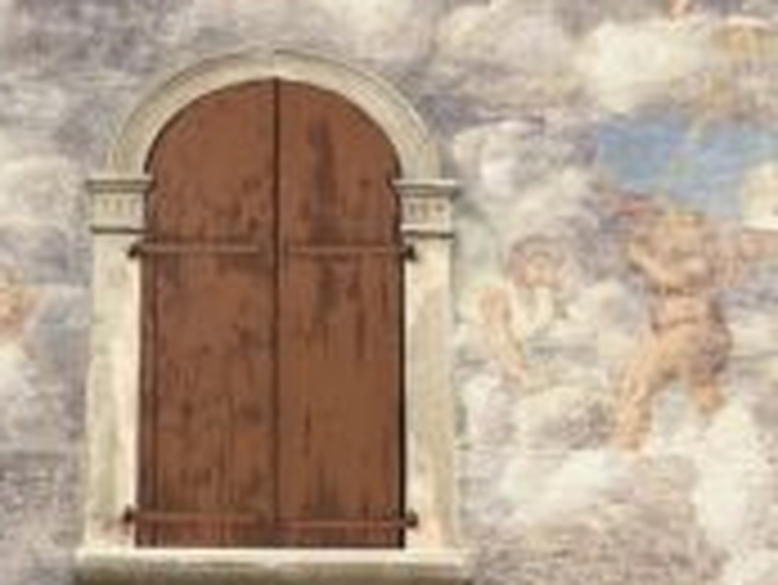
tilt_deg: +36.1
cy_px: 243
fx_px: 4003
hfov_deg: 11.1
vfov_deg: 8.4
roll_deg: +0.2
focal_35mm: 178
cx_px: 274
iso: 32
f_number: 2.8
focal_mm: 9
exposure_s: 1/211
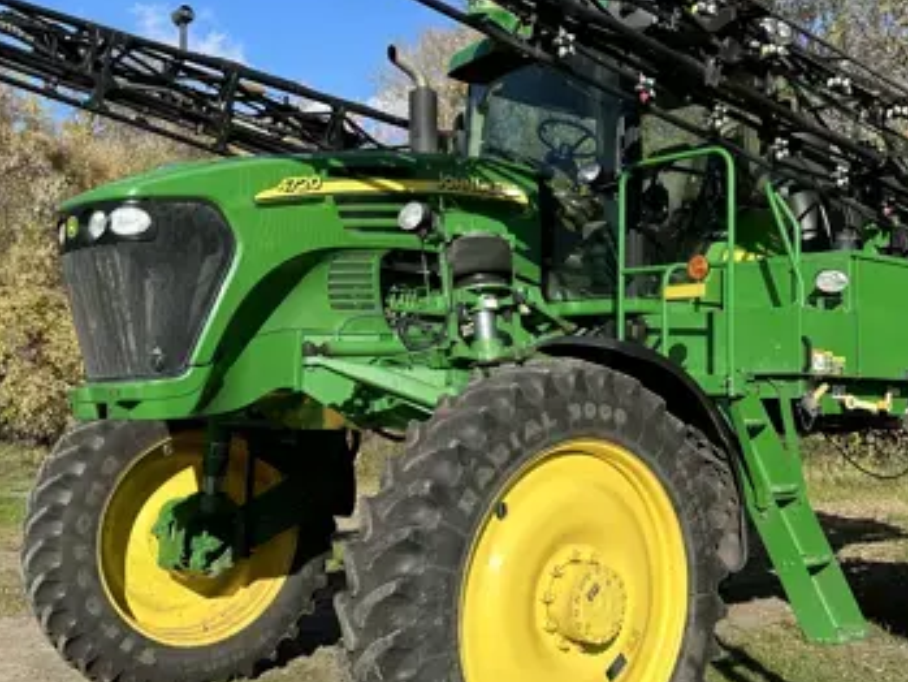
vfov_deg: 32.9
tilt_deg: +3.3
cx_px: 531
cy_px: 305
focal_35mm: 44
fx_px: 1155
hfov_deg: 42.8
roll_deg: +1.2
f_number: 1.78
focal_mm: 6.86
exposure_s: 1/3247
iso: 80
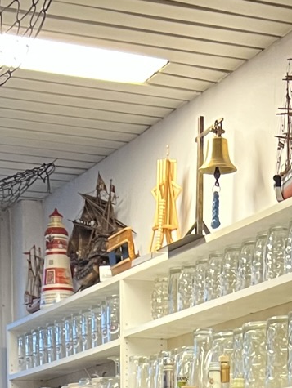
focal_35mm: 112
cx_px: 157
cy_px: 797
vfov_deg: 14.4
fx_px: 1258
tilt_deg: -12.2
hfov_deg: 13.2
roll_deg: +0.2
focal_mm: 5.7
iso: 400
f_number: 1.5
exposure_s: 1/50
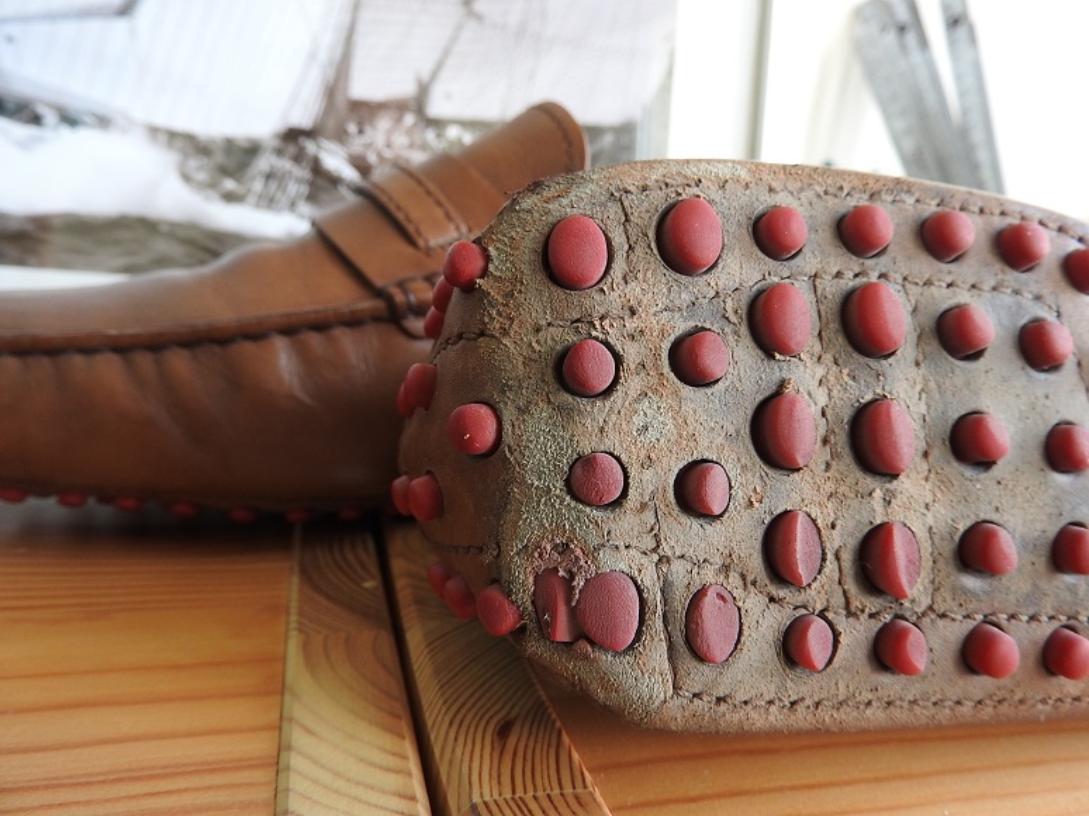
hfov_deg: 71.6
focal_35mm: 24
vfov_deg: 56.8
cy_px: 408
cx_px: 544
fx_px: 755
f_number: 3.3
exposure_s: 1/30
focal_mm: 4.3
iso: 140
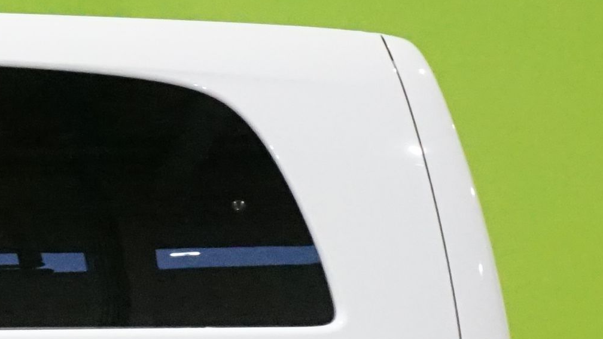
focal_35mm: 212
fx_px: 3390
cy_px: 309
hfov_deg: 9.0
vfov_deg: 5.7
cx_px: -903
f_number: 8
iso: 6400
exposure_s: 1/125
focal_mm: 34
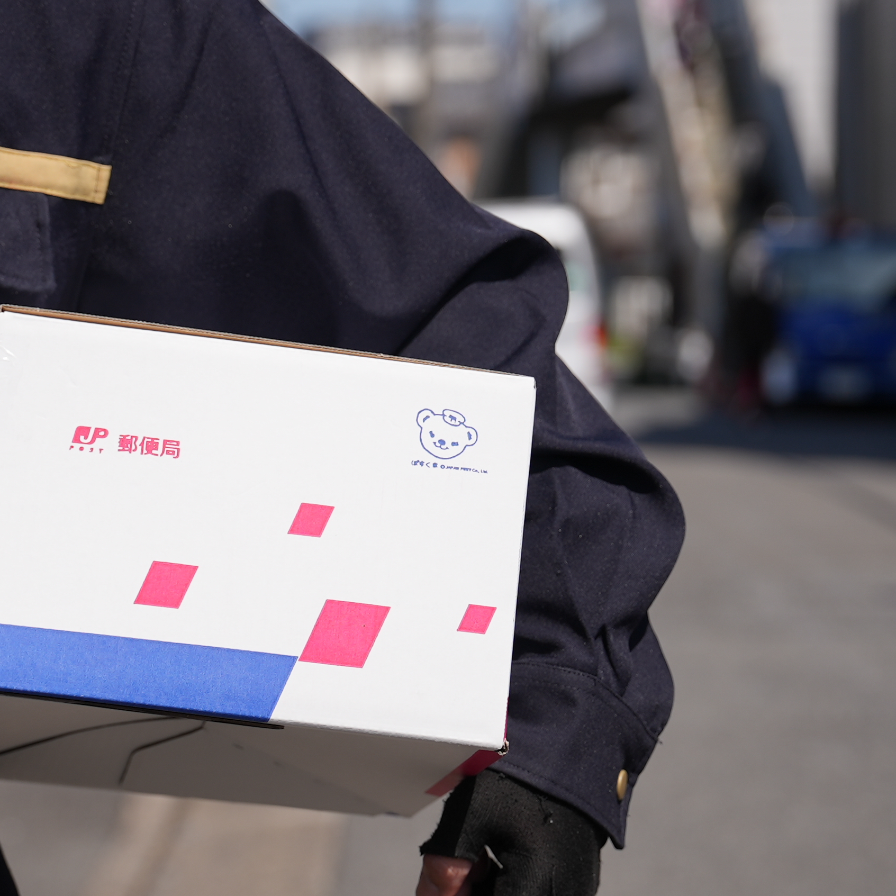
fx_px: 4276
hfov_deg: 11.9
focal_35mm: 146
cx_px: 298
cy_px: 472
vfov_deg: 12.0
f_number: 4
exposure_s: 1/1250
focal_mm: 70
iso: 80
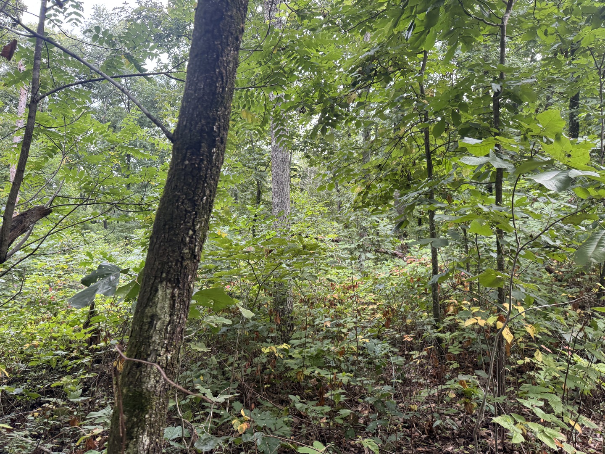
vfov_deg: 56.8
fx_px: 419
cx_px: 302
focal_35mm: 24
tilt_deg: -0.9
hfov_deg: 71.6
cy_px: 227
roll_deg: +1.6
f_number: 1.78
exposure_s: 1/121
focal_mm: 6.76
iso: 125
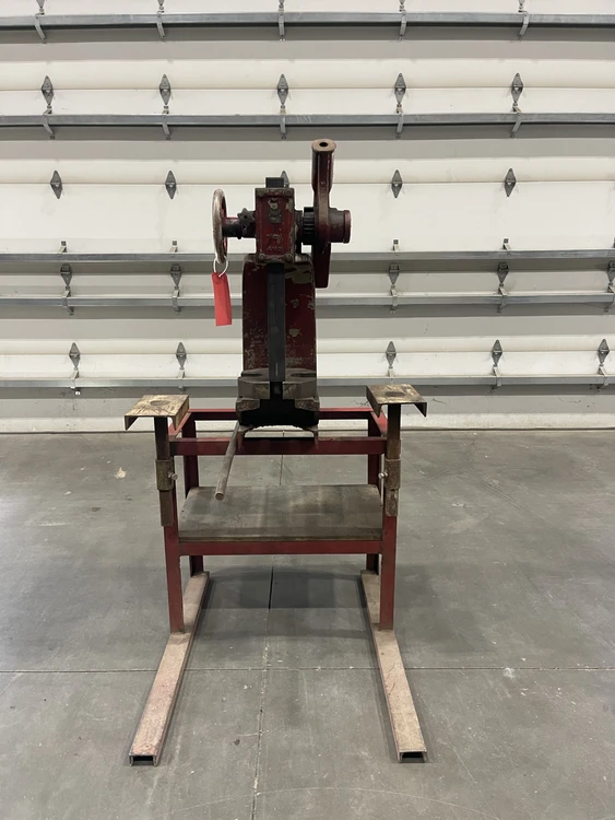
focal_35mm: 25
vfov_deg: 69.4
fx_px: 592
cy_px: 410
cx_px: 308
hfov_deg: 54.9
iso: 320
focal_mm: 5.1
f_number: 1.6
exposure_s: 1/60
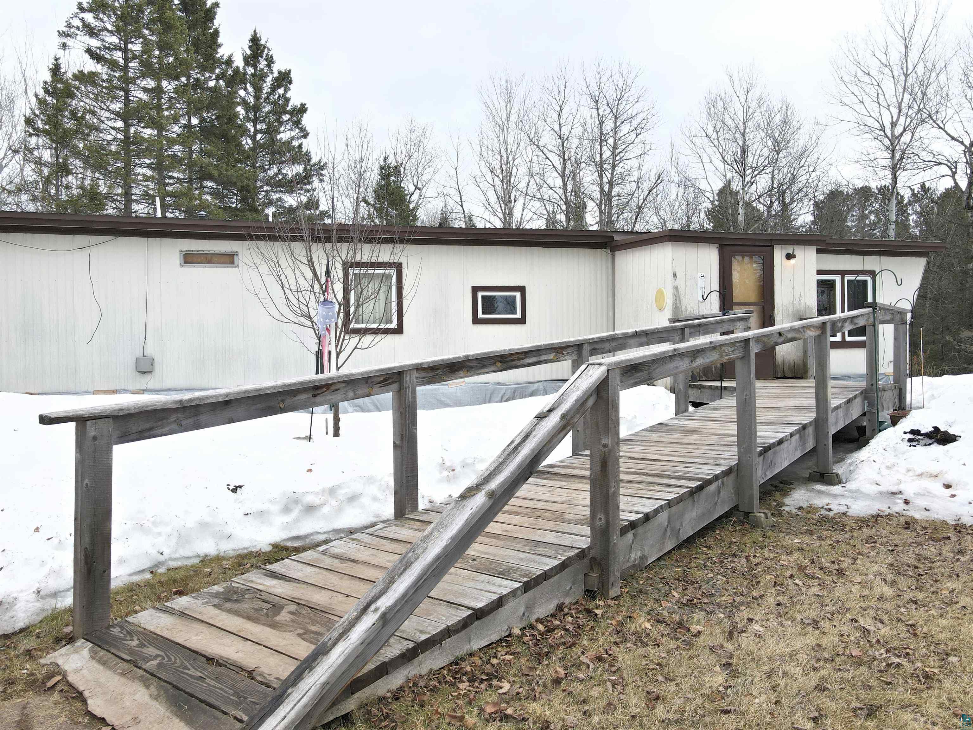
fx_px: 675
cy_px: 365
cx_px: 486
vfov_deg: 56.8
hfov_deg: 71.6
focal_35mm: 24
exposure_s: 1/400
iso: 100
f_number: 2.8
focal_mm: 4.5
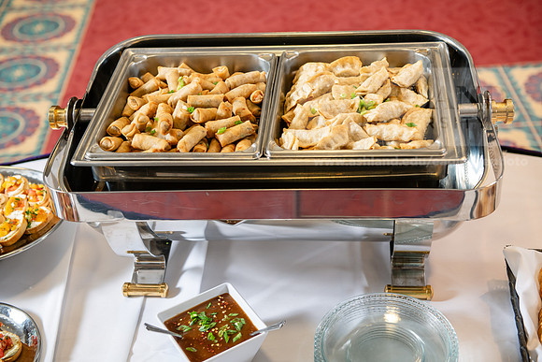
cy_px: 181
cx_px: 271
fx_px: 843
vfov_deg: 24.2
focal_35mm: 56
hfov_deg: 35.6
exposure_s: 1/125
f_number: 3.5
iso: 400
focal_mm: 56
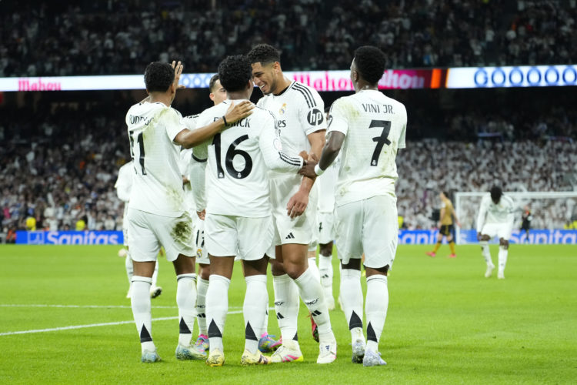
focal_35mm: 105
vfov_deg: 13.0
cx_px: 288
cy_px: 192
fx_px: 1683
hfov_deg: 19.5
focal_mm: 105
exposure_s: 1/1250
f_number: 4
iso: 4000
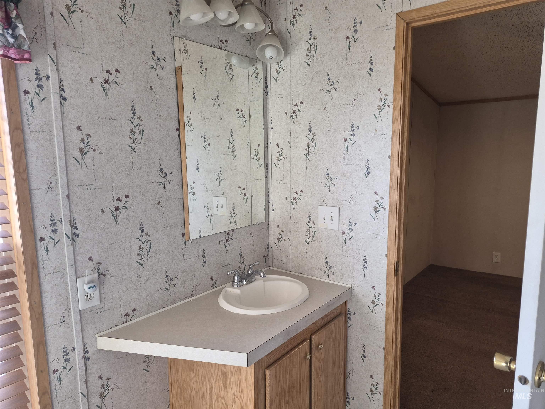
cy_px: 204
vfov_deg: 58.9
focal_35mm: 23
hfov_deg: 73.9
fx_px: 362
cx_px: 272
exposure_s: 1/120
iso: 160
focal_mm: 5.4
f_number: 1.8
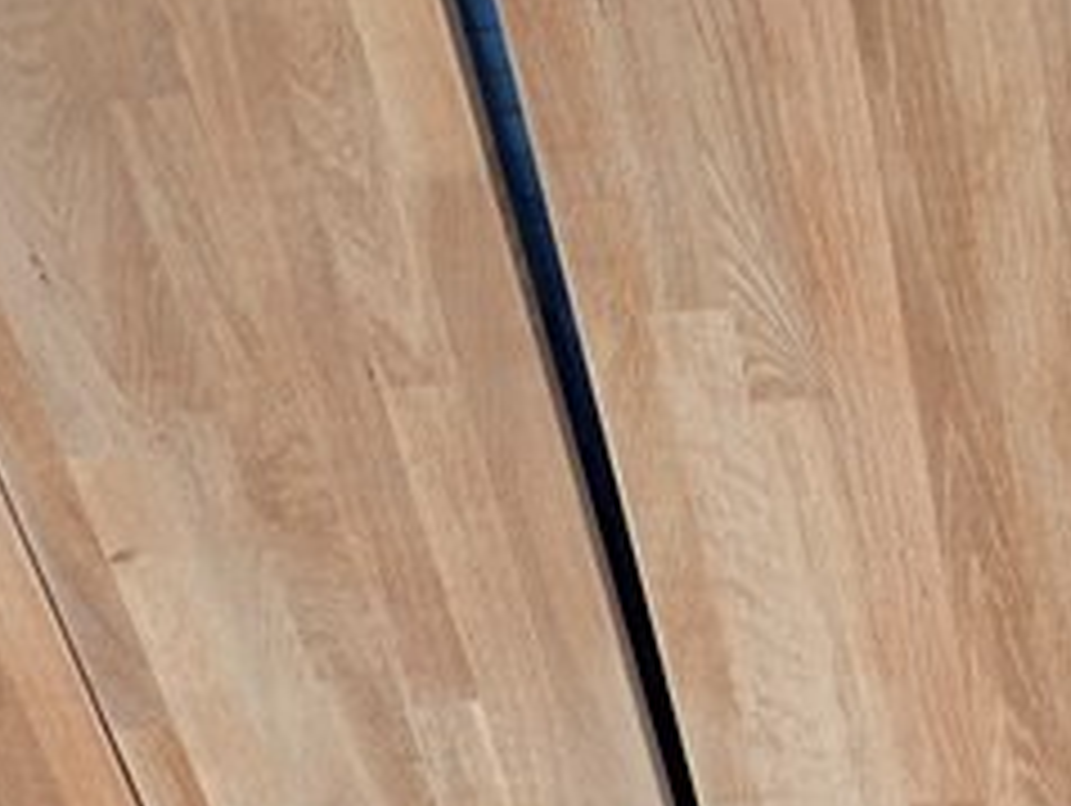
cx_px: 1269
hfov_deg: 21.7
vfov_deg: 17.5
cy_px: 585
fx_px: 2602
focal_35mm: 84
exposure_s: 1/160
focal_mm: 4.5
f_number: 2.8
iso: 100
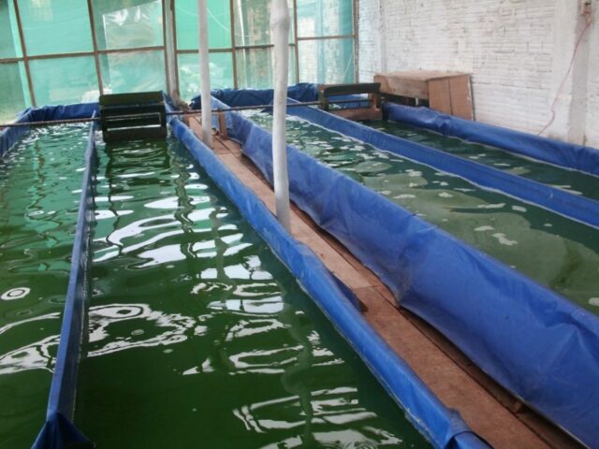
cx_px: 300
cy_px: 224
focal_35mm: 36
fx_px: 623
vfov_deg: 39.7
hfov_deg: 51.4
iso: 100
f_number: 2.9
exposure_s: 1/60
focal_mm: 6.3
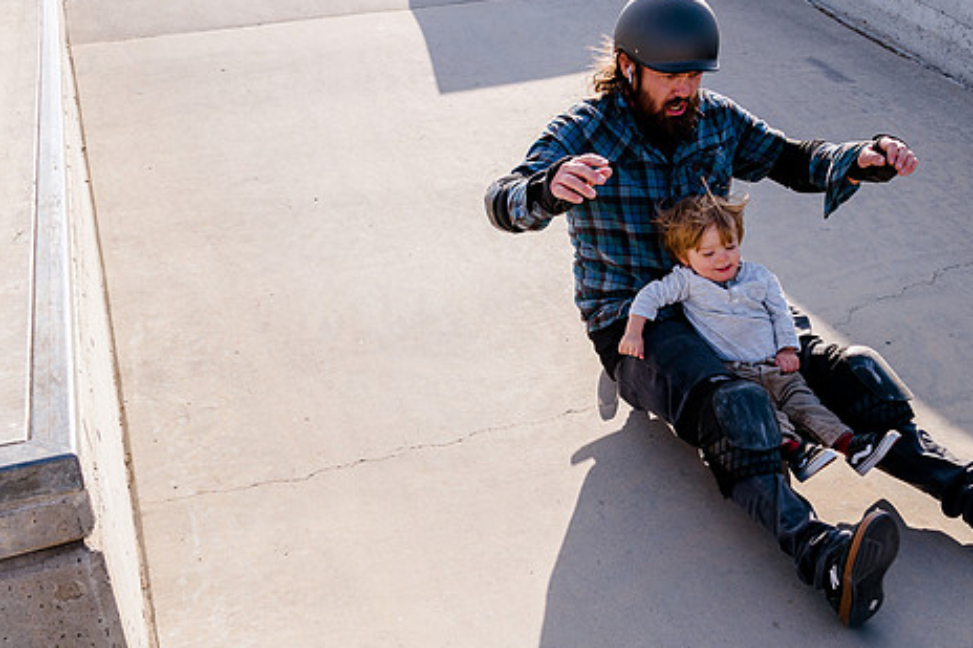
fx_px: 1108
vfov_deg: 32.6
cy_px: 342
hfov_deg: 47.4
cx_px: 474
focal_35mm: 41
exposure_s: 1/640
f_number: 8
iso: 200
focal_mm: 30
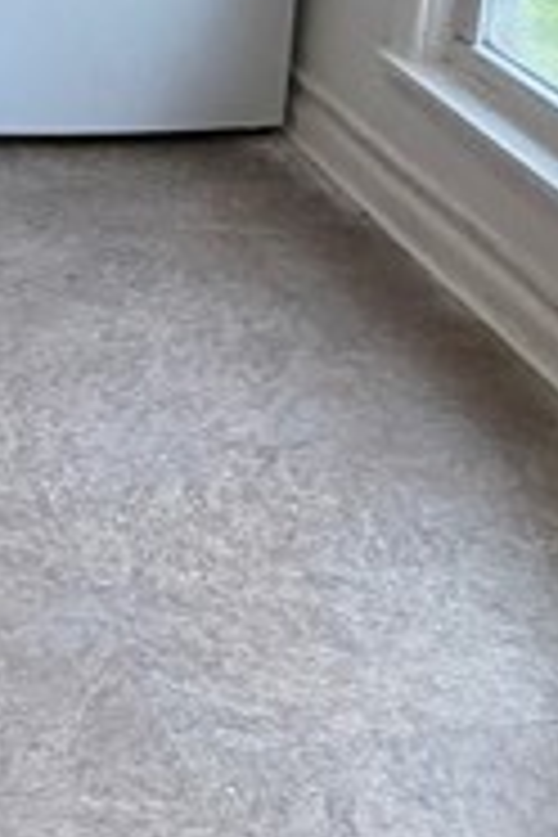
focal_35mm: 80
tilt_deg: -13.0
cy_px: -198
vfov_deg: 23.0
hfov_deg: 15.9
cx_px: -225
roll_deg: -2.8
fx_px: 1860
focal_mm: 2.22
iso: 200
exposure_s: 1/120
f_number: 2.2
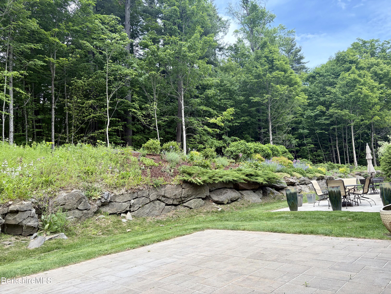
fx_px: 294
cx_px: 196
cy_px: 147
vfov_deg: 53.1
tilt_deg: +6.5
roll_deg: +5.0
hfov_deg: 67.3
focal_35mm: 26
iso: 64
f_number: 1.6
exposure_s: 1/507
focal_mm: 5.96
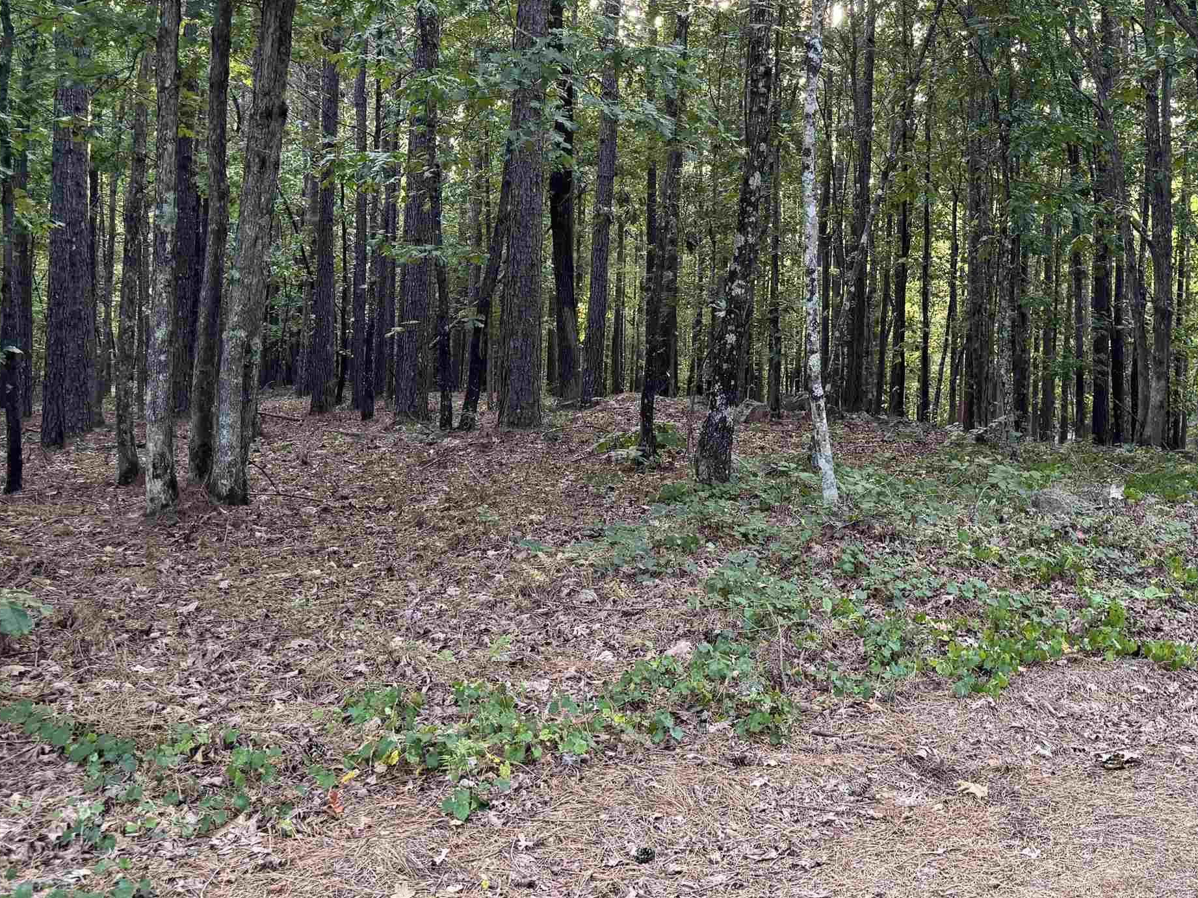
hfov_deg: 46.4
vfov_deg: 35.1
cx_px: 749
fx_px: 1384
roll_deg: -2.3
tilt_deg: +1.6
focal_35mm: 40
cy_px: 214
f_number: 1.78
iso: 200
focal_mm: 6.76
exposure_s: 1/68
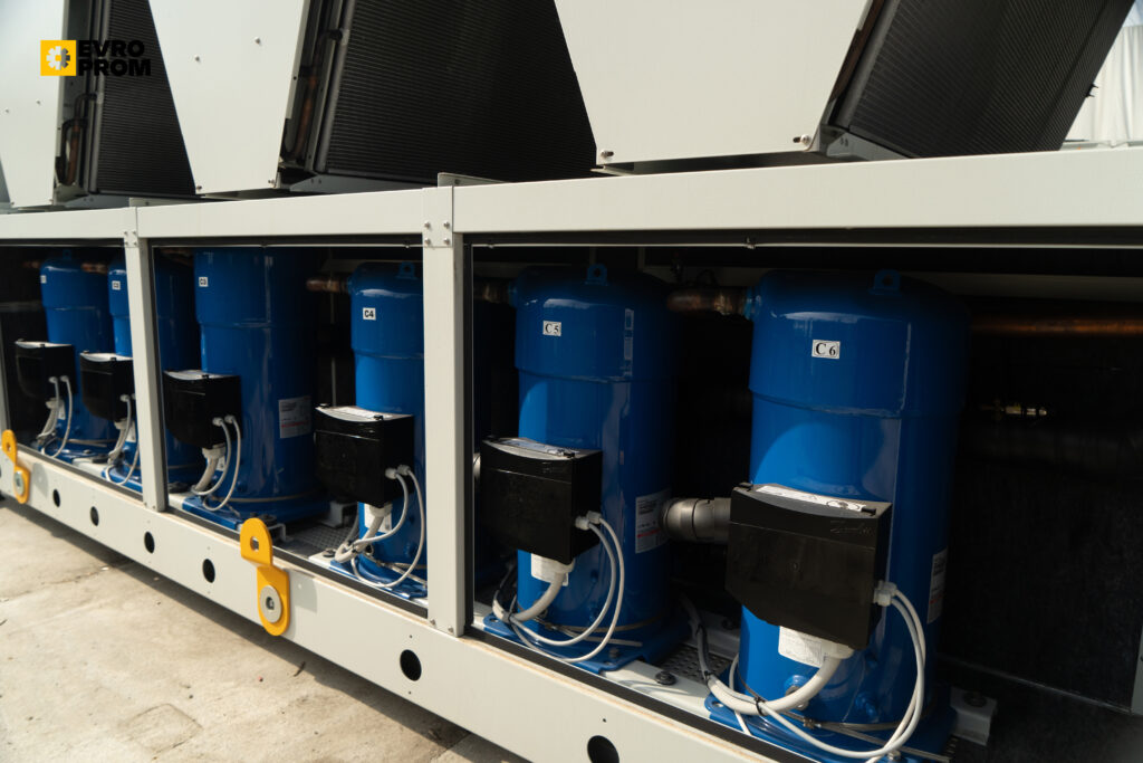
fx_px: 762
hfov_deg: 73.7
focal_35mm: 24
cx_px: 572
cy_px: 382
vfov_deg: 53.1
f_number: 5.6
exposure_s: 1/320
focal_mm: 24
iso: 160
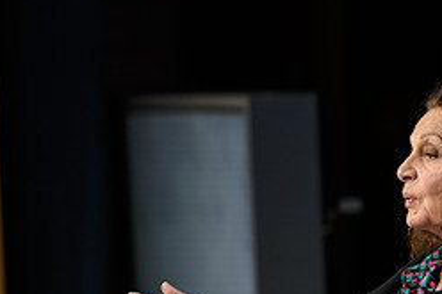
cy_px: 236
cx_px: 426
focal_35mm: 468
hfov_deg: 4.4
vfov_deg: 2.9
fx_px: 5742
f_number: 3.2
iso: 1600
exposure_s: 1/125
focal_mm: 200
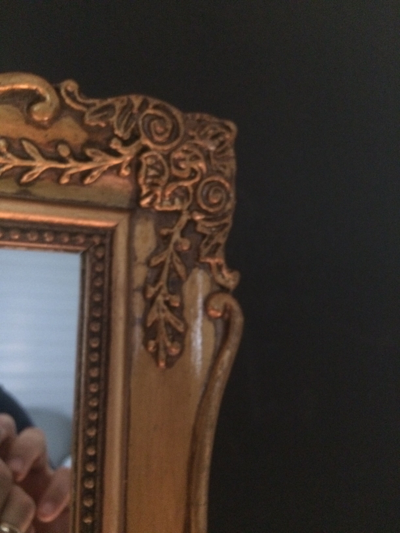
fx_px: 447
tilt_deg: +6.8
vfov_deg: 61.7
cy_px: 266
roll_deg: +0.1
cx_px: 200
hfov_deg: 48.2
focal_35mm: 29
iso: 640
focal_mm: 4.15
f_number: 2.2
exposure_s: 1/17
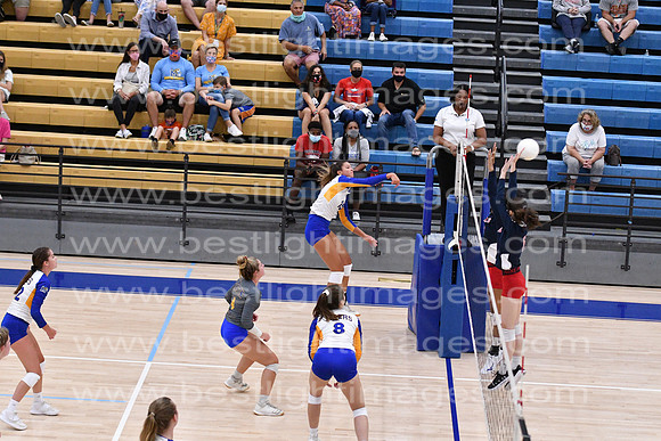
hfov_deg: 18.2
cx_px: 330
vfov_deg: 12.2
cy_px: 220
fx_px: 2066
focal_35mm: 112
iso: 6400
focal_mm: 75
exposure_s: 1/1000
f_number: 3.2
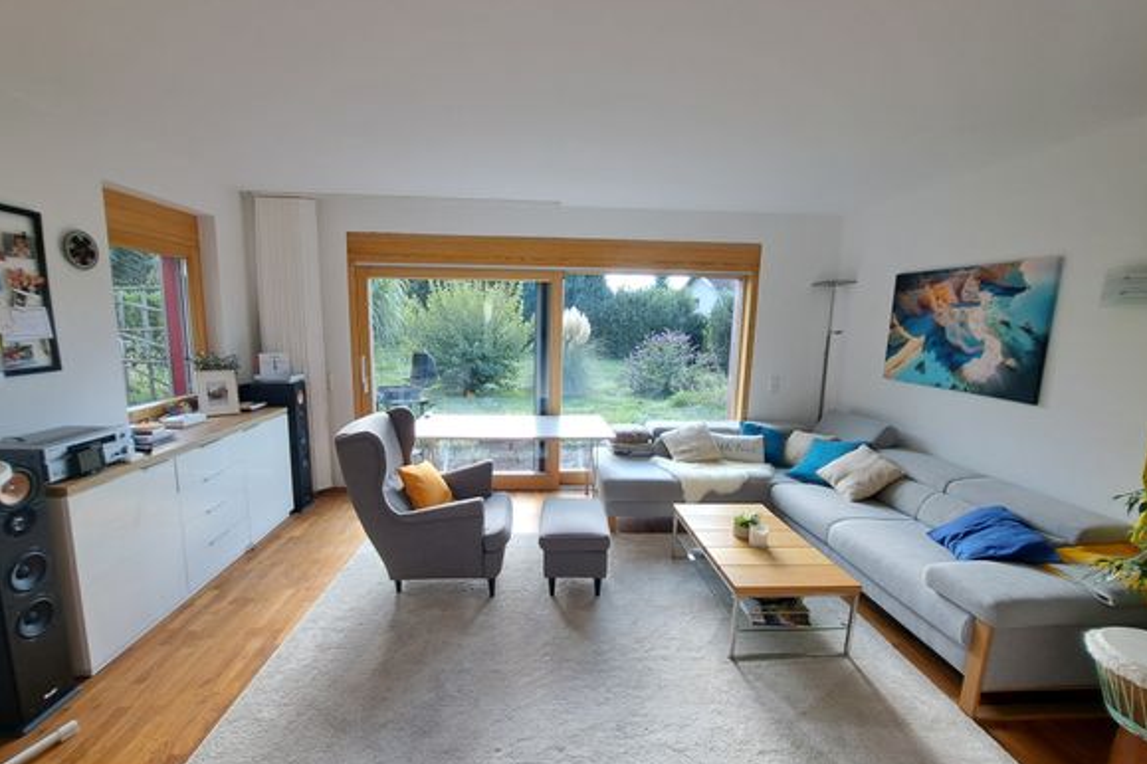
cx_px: 561
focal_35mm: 14
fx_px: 446
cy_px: 392
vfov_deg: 81.2
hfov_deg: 104.2
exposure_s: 1/50
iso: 50
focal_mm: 1.74
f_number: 2.2
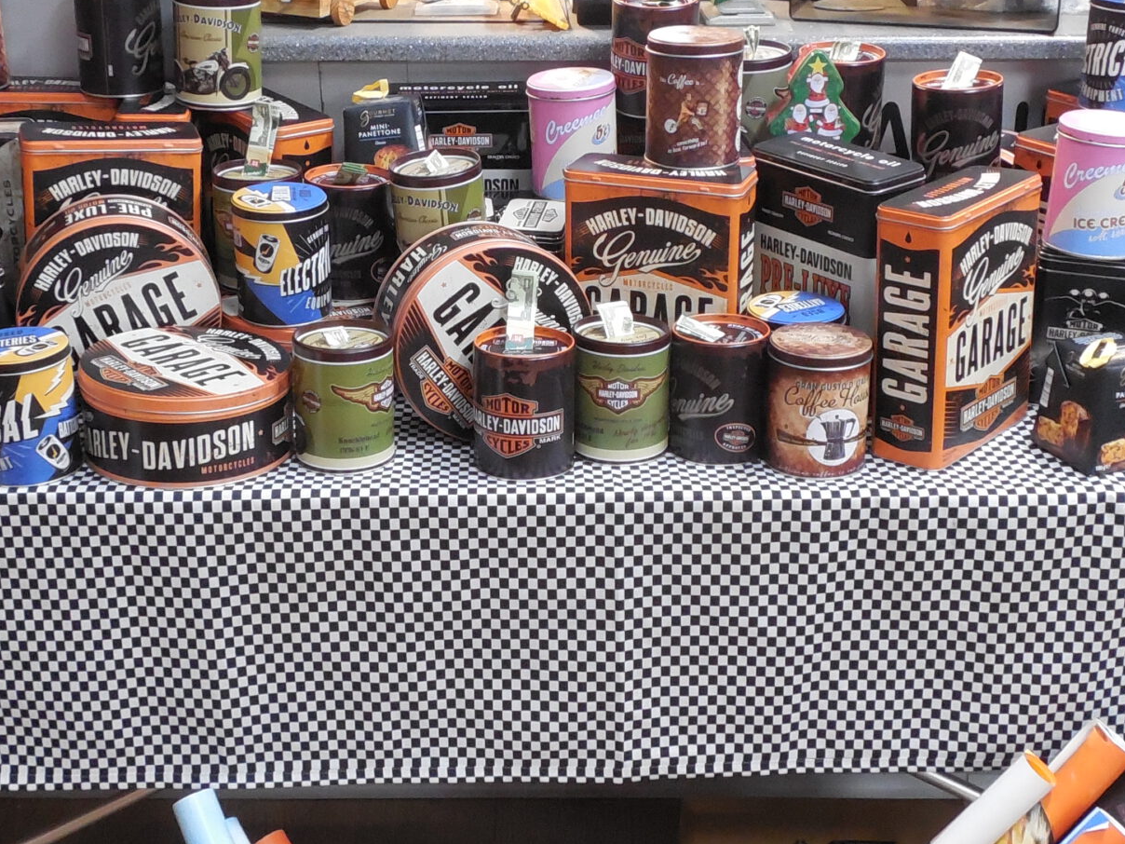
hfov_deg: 36.2
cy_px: 390
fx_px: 1722
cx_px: 535
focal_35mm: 53
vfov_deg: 27.5
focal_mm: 4.5
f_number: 3.3
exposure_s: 1/13
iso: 400
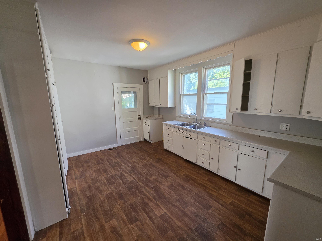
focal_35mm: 13
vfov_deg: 89.9
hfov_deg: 106.2
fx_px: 121
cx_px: 161
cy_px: 120
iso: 125
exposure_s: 1/120
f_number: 1.9
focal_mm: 2.2
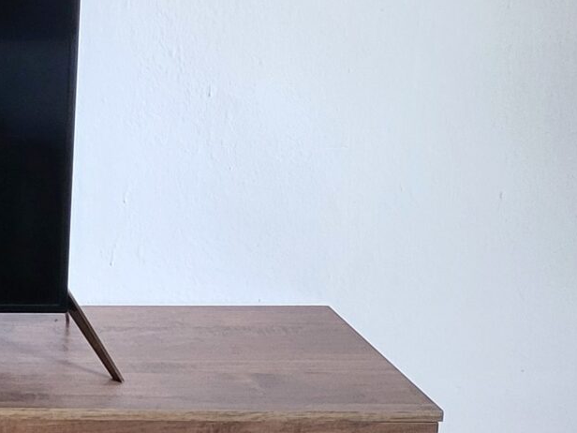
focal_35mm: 108
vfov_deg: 13.4
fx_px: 1800
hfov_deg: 14.9
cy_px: -77
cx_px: -573
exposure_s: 1/101
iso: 250
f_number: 1.8
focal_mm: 5.4
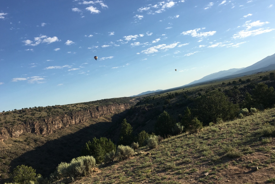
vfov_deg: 42.3
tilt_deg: +0.1
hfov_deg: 60.3
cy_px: 100
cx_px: 139
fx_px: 237
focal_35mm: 31
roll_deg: +11.1
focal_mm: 4.15
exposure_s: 1/1282
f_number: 2.2
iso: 25
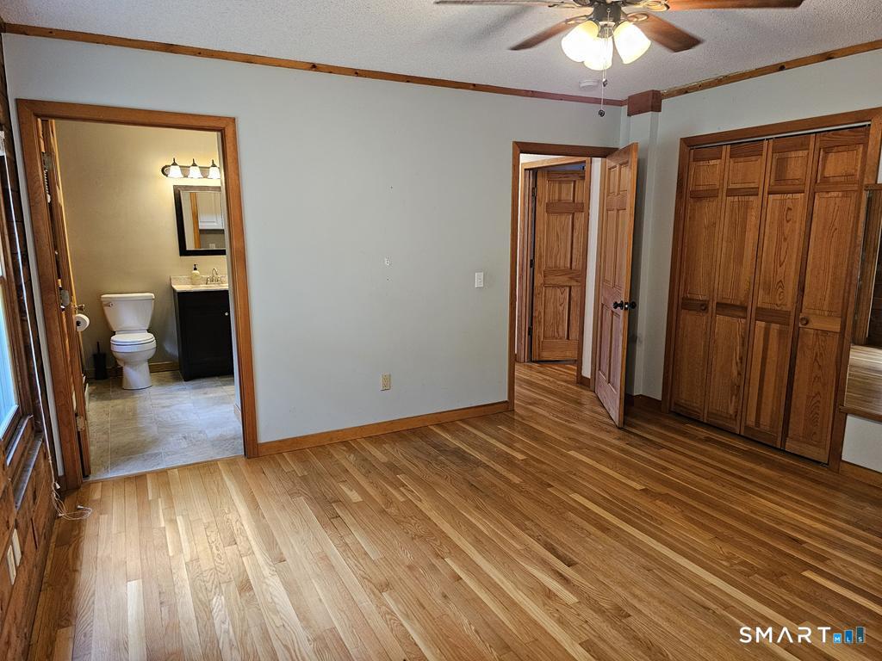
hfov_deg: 73.9
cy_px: 330
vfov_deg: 58.9
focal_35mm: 23
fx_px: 586
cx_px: 441
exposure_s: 1/120
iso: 500
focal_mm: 6.3
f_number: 1.7
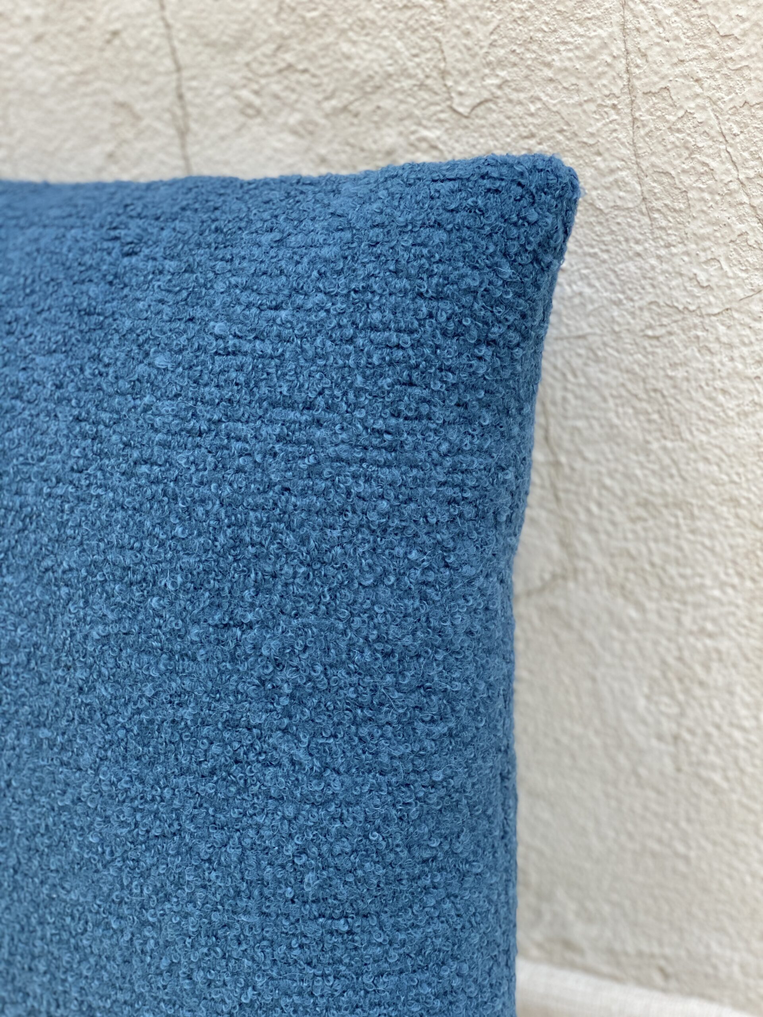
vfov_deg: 36.8
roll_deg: +7.7
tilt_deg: -19.5
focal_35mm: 52
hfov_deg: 28.0
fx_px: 1528
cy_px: 508
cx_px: 382
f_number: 2
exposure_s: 1/122
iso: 100
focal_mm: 6
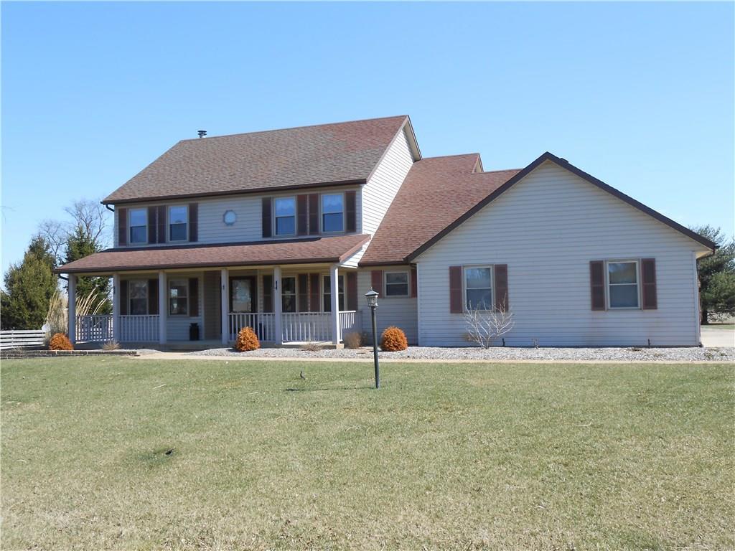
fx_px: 722
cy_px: 276
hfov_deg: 54.0
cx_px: 368
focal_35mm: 34
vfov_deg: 41.8
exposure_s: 1/400
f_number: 3.9
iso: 80
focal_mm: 6
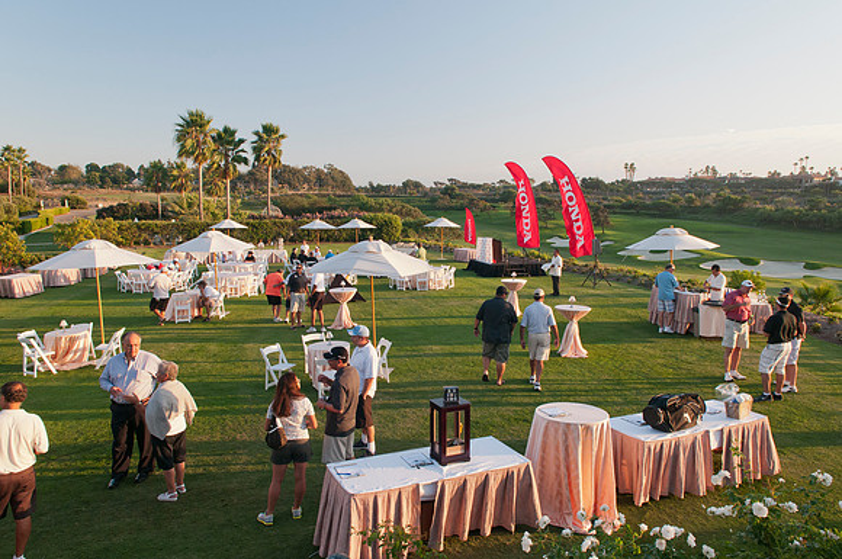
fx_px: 596
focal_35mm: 26
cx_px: 421
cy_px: 280
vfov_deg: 50.3
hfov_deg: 70.5
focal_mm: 17
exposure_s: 1/80
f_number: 7.1
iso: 360
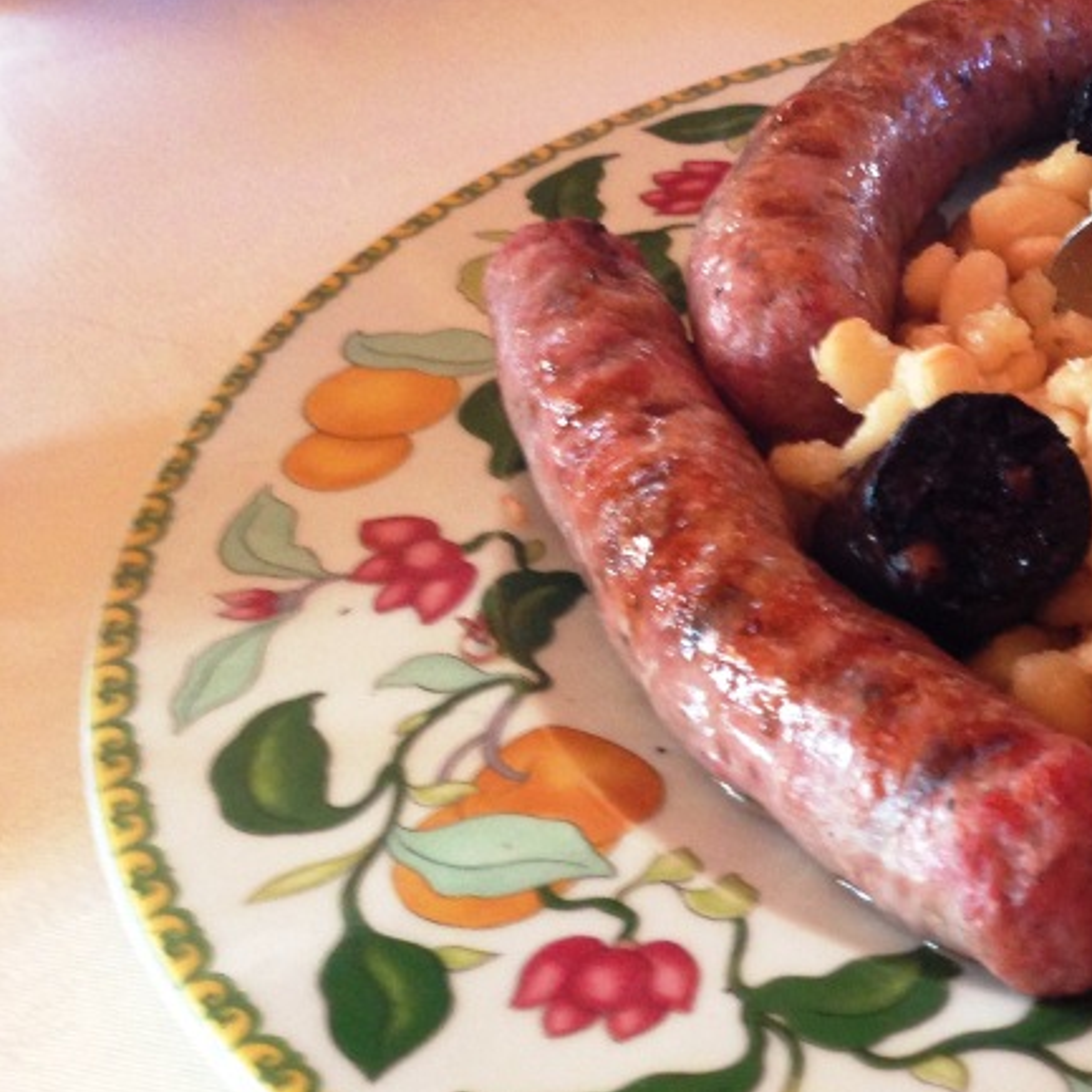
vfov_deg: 25.0
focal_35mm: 69
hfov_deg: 23.1
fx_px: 2463
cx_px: 1286
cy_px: 625
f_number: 2.4
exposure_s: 1/20
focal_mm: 4.13
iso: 160
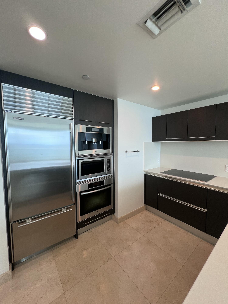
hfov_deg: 89.9
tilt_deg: -3.8
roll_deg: +0.8
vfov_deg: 106.2
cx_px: 114
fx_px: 114
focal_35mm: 13
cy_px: 152
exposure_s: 1/120
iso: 100
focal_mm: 1.57
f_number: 1.8
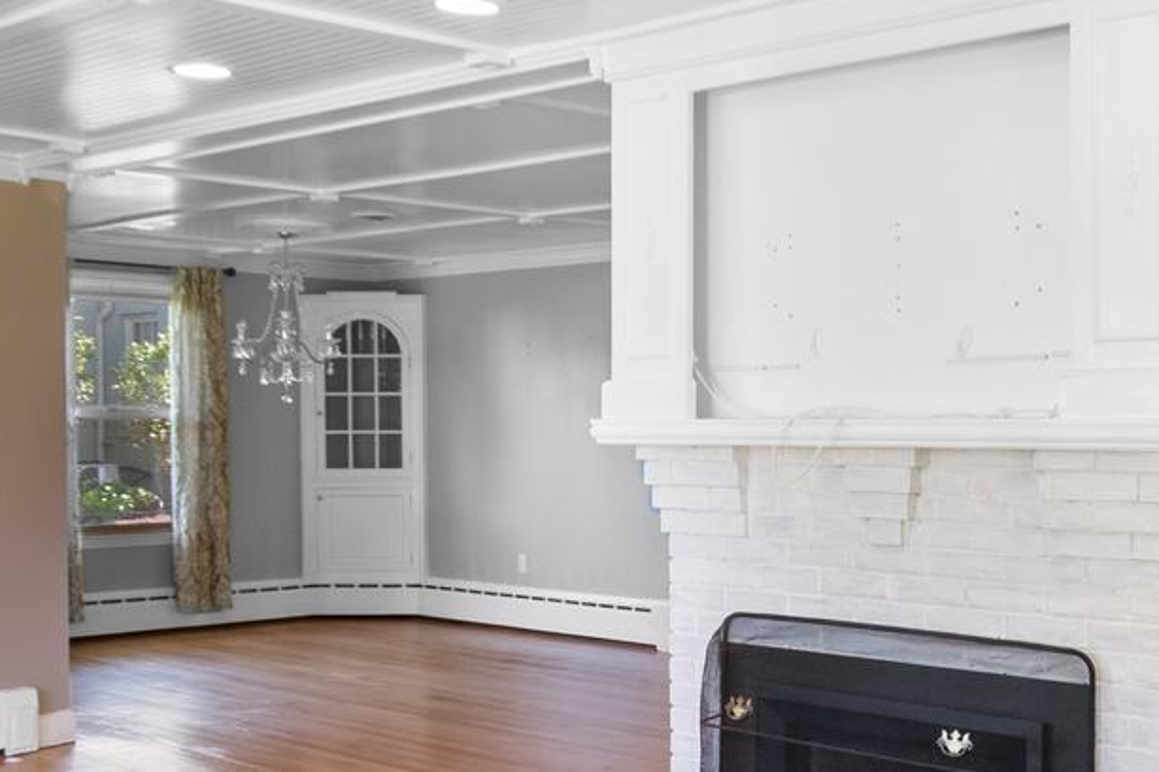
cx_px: 749
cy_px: 555
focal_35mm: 50
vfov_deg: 26.7
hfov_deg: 39.3
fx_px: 1609
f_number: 8
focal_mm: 10
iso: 200
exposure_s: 1/5
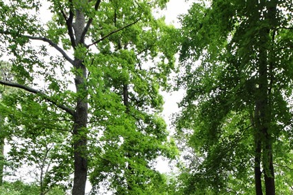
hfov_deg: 49.0
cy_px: 217
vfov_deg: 31.0
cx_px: 214
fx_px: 309
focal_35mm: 38
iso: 400
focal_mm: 10
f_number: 8
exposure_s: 1/250
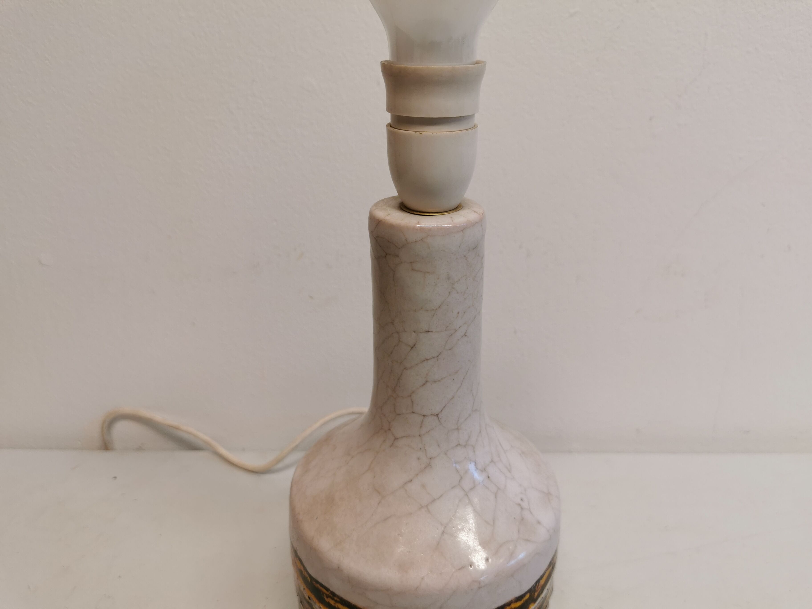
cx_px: 406
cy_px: 304
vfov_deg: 51.4
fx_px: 633
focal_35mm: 27
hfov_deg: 65.3
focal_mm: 5.56
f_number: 1.6
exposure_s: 1/100
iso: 80
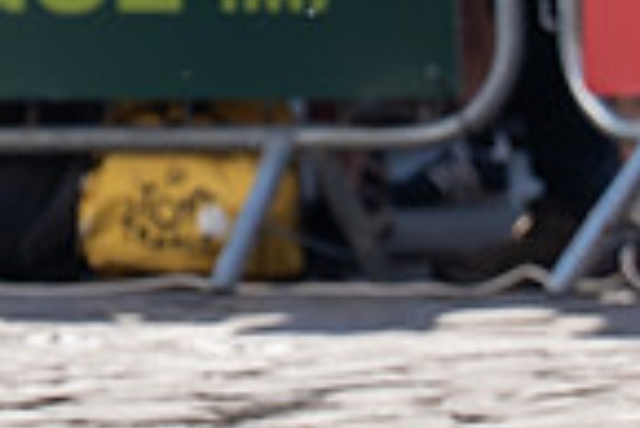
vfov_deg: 0.9
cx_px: -345
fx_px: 25839
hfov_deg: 1.4
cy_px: -124
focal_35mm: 1452
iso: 125
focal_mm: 178
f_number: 3.5
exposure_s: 1/1000
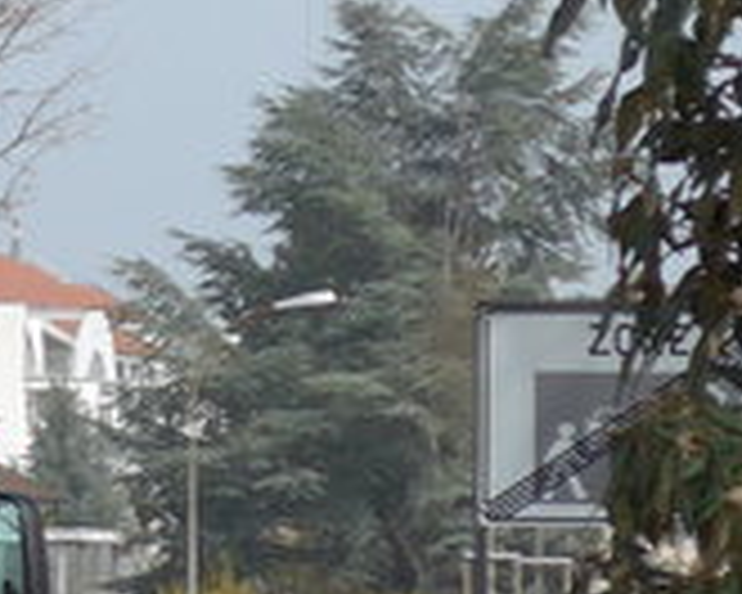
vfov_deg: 3.9
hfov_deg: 4.7
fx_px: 8740
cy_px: 400
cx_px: -1219
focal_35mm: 398
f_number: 3.5
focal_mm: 12
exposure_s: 1/1000
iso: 80
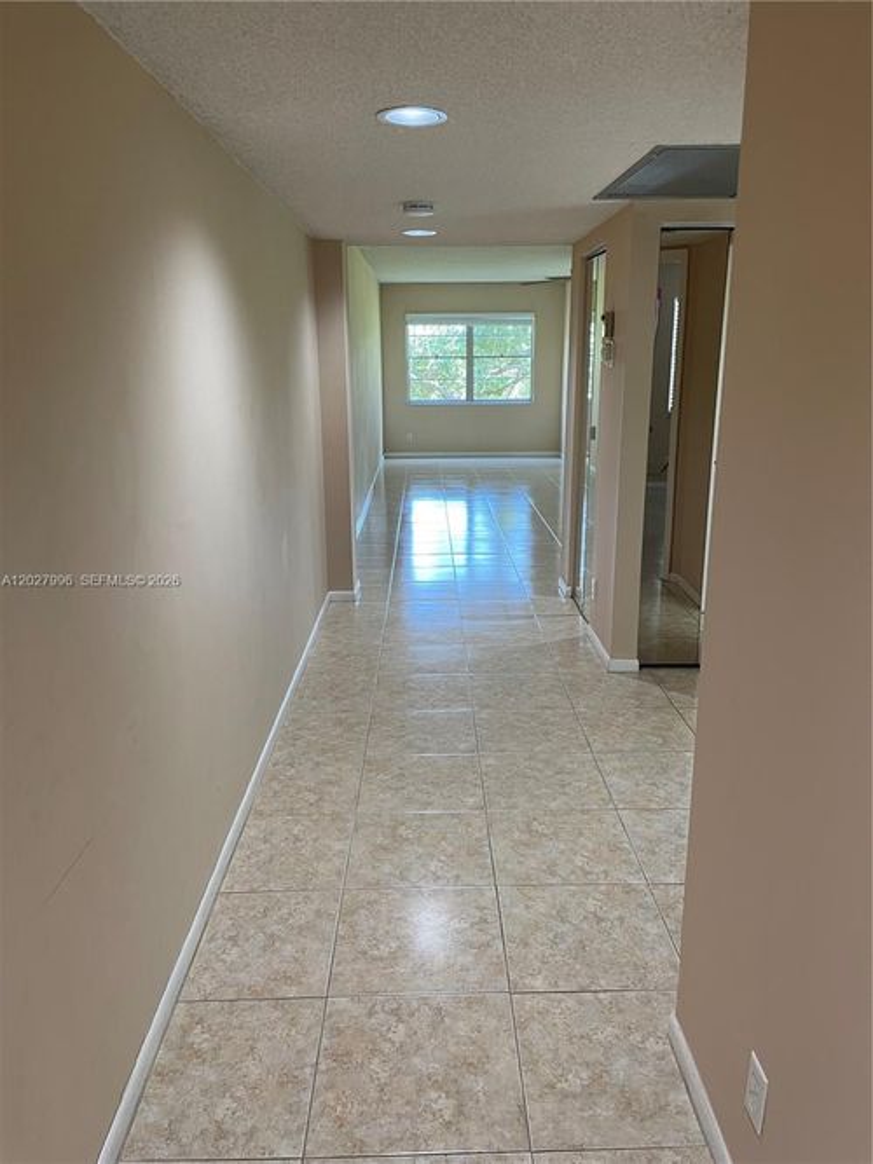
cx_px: 436
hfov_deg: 53.0
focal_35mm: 26
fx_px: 875
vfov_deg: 67.3
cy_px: 582
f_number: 1.6
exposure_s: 1/60
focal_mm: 4.2
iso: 80
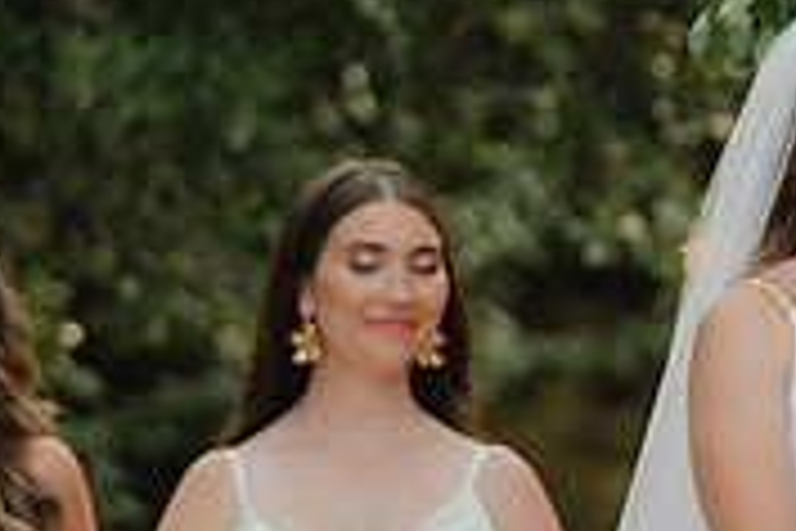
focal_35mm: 654
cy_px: 403
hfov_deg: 3.1
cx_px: 913
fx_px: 14460
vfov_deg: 2.1
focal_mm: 200
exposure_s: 1/800
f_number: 2.8
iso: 200
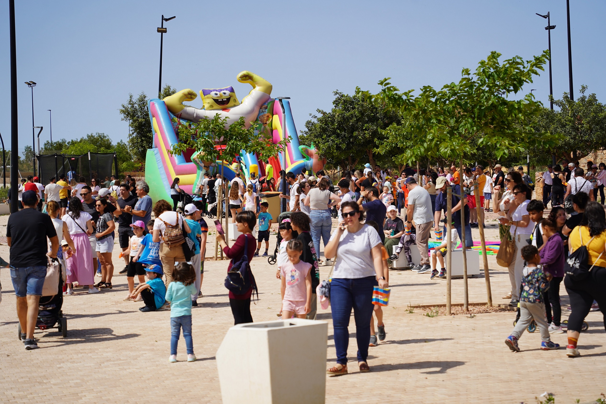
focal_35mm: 75
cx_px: 303
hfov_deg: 27.0
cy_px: 202
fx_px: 1262
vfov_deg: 18.2
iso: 100
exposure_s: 1/800
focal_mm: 75
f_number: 5
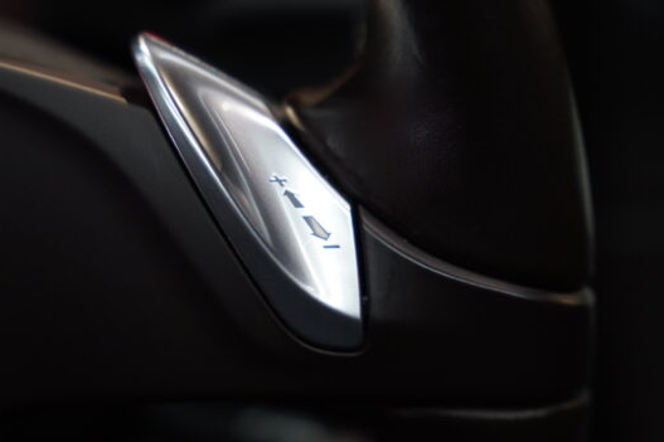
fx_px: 1881
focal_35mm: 102
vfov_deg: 13.4
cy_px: 193
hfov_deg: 20.0
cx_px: 285
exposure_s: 1/80
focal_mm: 70
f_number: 2.8
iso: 1000
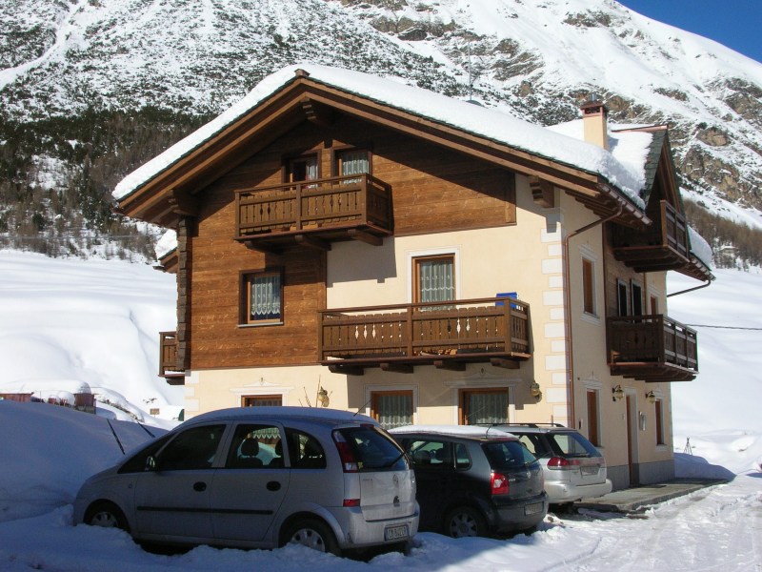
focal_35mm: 48
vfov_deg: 30.3
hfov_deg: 39.7
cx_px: 381
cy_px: 286
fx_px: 1057
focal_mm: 8
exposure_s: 1/766
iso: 71
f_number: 6.4
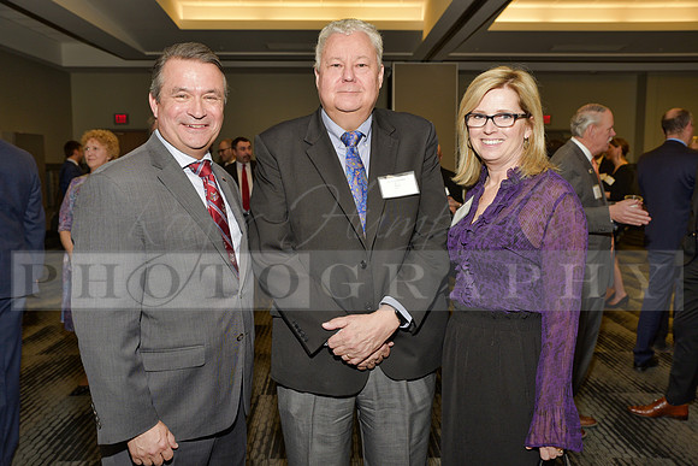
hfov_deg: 54.4
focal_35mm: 35
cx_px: 349
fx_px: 679
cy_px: 233
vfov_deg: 37.9
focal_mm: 35
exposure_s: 1/60
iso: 200
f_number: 5
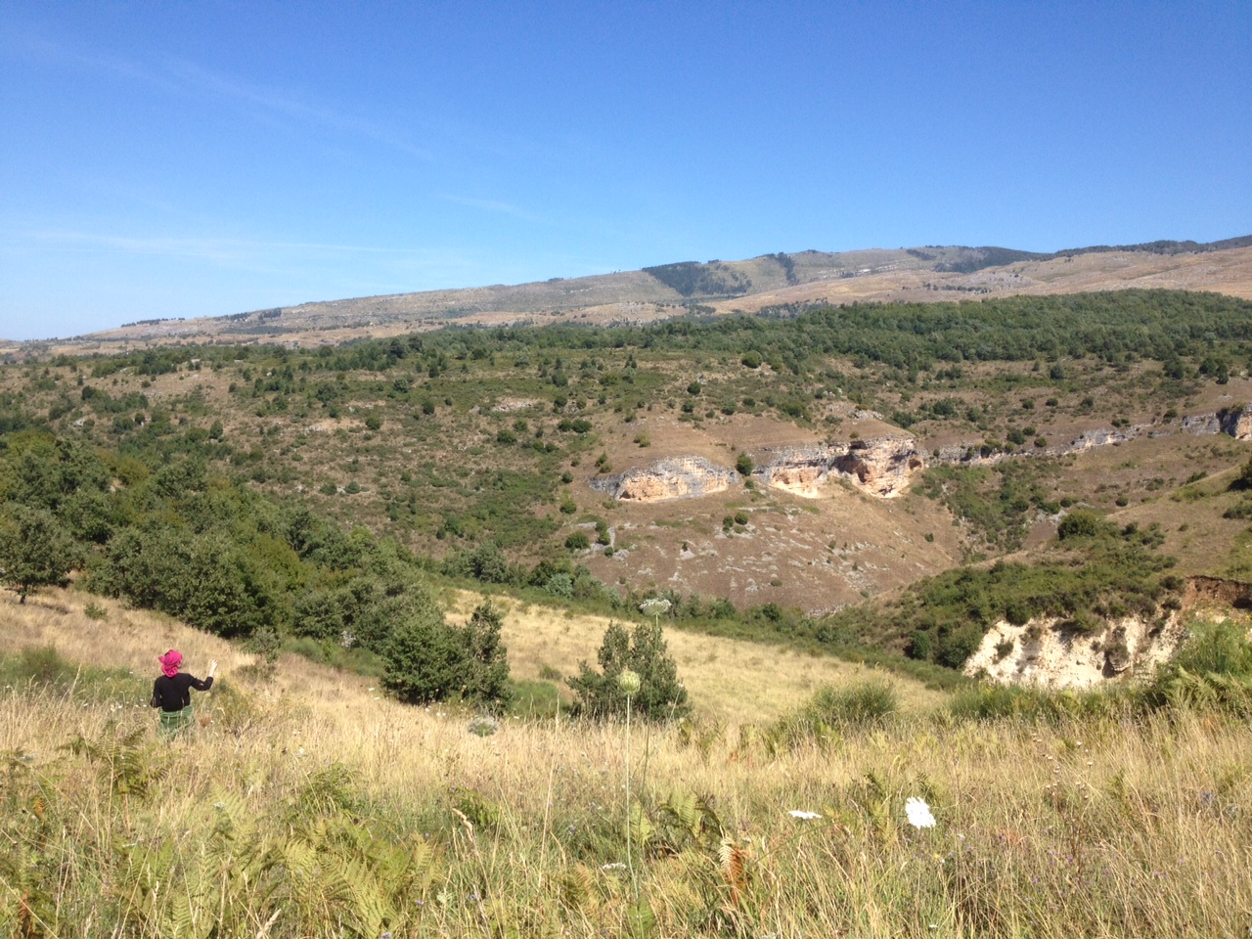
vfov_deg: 40.7
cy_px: 470
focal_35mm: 35
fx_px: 1266
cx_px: 626
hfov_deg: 52.6
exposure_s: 1/1577
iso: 50
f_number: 2.4
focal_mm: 4.28
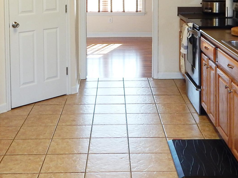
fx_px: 433
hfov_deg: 30.7
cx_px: 121
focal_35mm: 63
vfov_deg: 22.4
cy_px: 1
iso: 125
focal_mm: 4
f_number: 3
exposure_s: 1/60
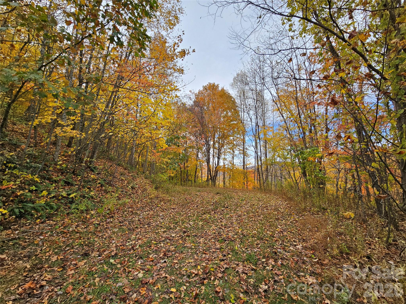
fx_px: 152
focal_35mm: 13
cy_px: 152
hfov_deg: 106.2
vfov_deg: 89.9
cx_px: 203
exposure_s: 1/738
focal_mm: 2.2
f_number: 2.2
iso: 50
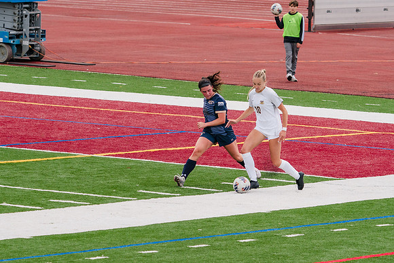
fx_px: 3583
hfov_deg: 6.3
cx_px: 197
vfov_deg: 4.2
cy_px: 111
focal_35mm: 327
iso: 640
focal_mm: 200
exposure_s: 1/1600
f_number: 5.6
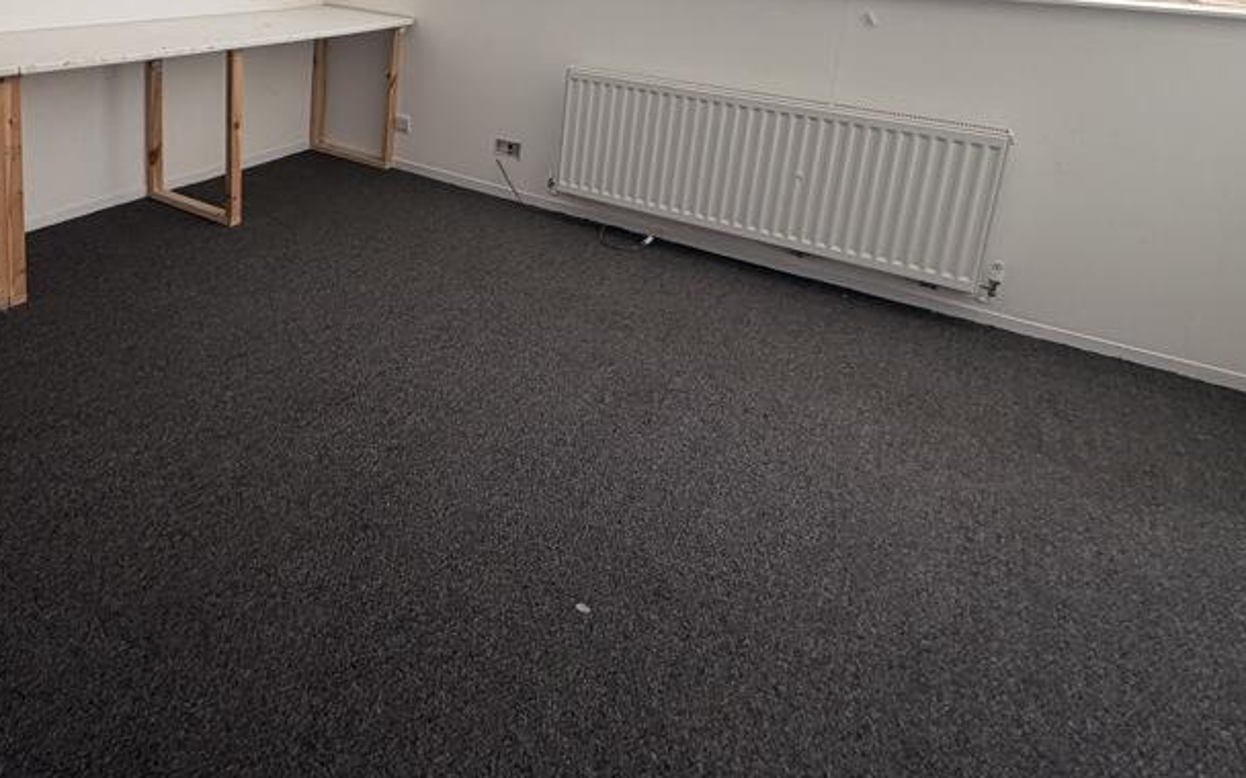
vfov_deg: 45.3
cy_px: 96
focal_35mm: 25
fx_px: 849
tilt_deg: -12.8
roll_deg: -2.6
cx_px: 348
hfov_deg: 68.9
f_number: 2.2
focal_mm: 2.22
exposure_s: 1/121
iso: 80
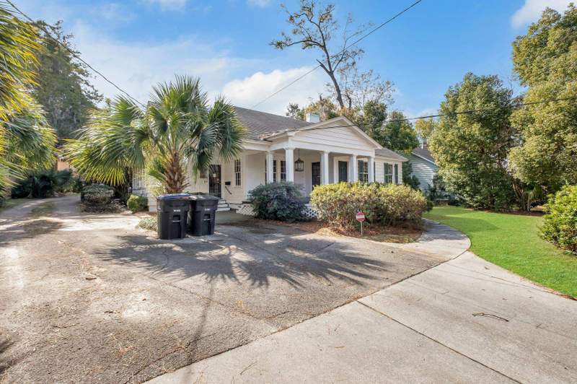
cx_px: 288
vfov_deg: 77.2
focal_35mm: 15
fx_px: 240
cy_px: 192
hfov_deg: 100.4
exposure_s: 1/250
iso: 250
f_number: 8
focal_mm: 10
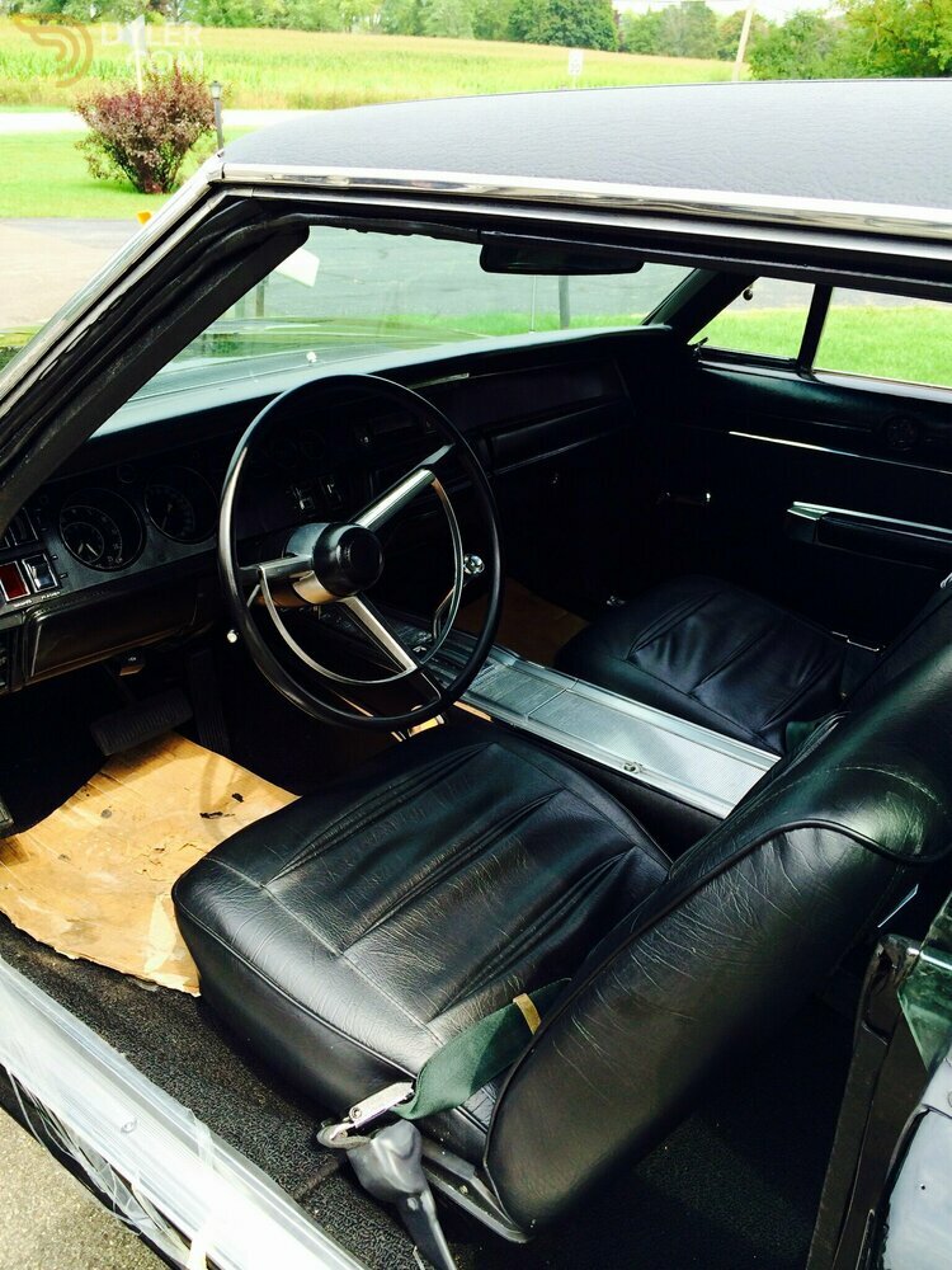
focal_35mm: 30
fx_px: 1100
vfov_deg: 60.0
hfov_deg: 46.8
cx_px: 476
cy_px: 635
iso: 32
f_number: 2.2
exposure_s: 1/406
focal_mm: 4.12
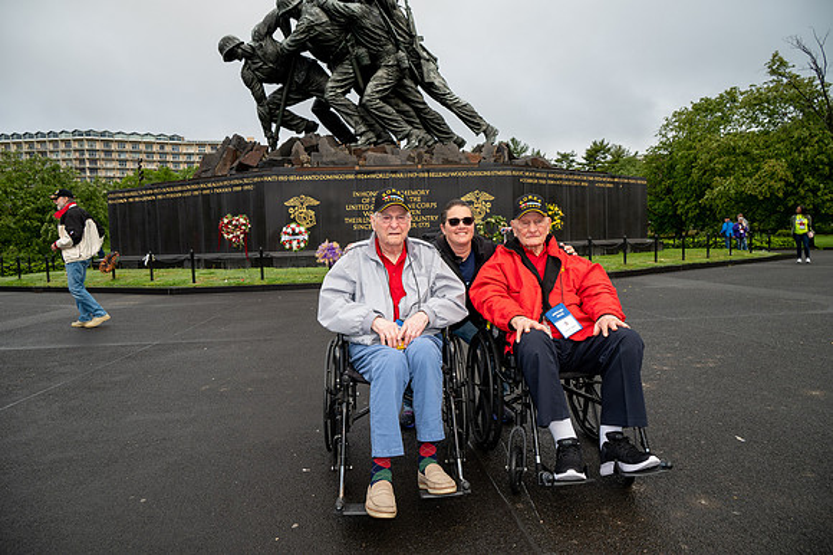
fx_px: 555
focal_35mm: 24
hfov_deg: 73.8
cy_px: 278
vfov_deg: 53.1
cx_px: 416
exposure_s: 1/100
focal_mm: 24
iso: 250
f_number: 6.3
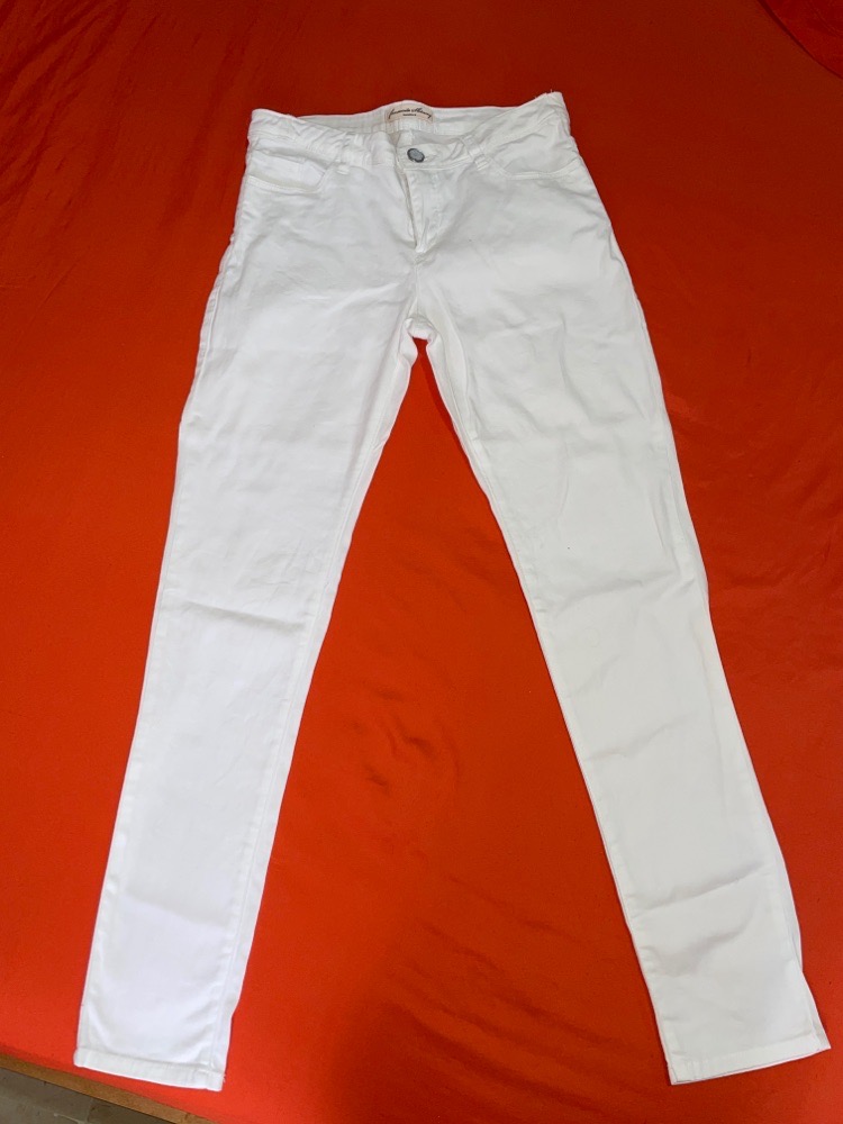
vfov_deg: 67.3
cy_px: 562
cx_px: 422
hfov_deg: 53.1
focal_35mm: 26
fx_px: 844
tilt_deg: -76.3
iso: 50
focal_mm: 4.2
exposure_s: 1/33
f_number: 1.6
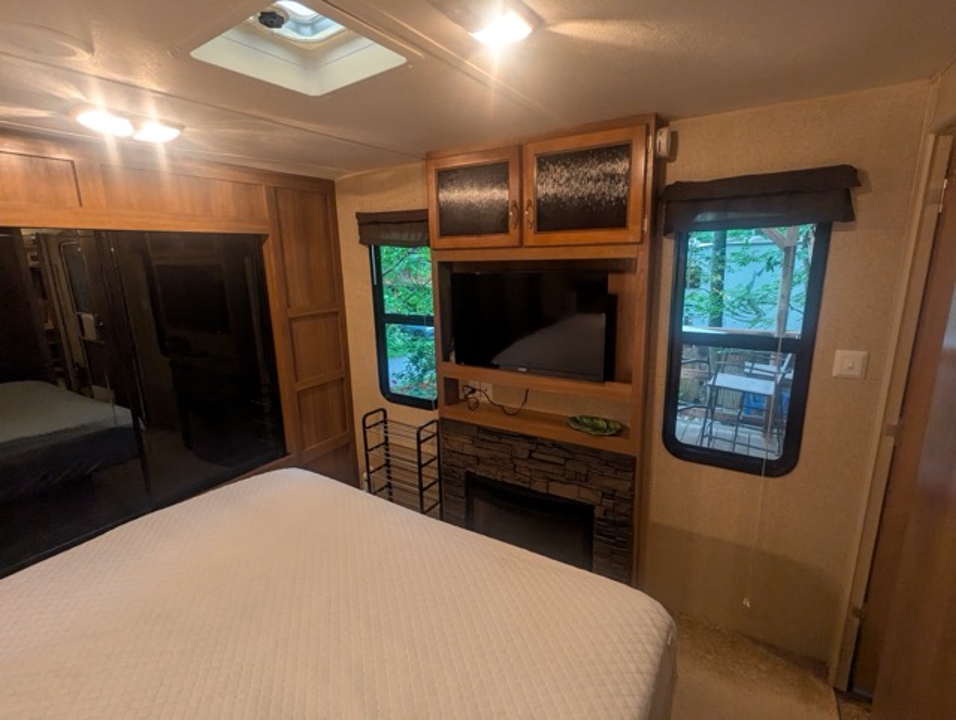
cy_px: 360
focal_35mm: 16
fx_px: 443
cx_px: 478
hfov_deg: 94.4
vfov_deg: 78.3
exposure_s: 1/24.4
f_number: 2.2
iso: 348
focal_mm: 2.35
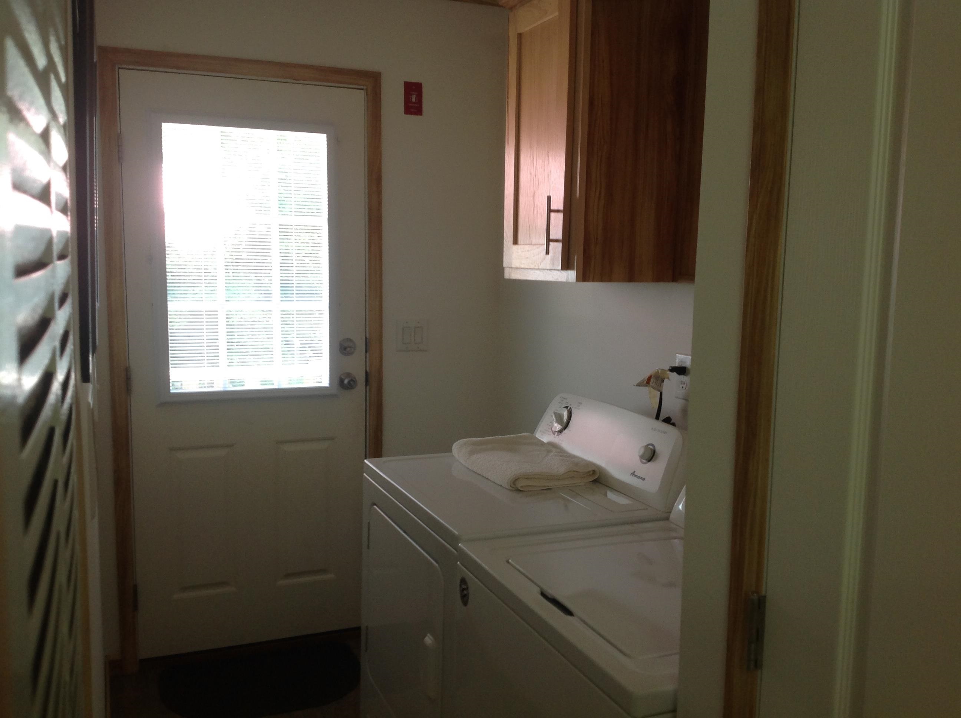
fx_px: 970
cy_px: 359
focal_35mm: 35
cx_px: 480
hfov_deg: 52.7
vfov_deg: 40.6
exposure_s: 1/40
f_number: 2.4
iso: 64
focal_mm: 4.28
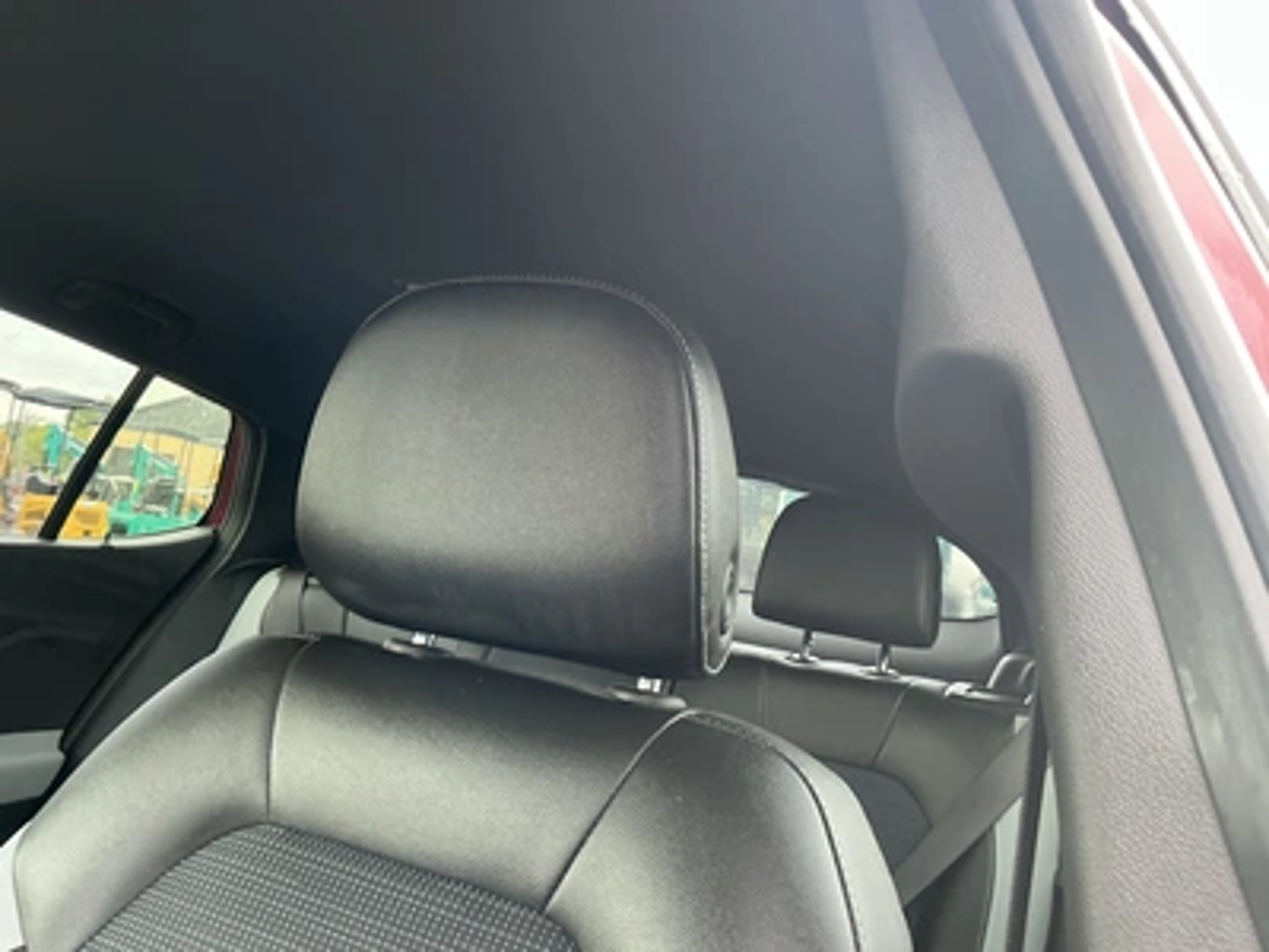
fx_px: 1026
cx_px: 634
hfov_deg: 63.4
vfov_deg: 49.7
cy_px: 476
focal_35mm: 28
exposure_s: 1/60
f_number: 1.8
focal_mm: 3
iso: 80
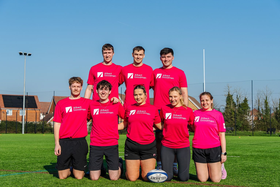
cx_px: 140
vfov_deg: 25.0
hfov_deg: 36.7
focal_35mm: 54
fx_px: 422
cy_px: 94
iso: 500
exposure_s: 1/2000
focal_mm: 54.2
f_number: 6.3
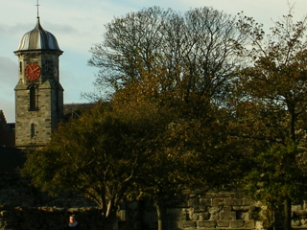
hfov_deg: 8.6
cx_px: 139
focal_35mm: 230
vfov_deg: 6.4
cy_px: 19
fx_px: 2040
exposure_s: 1/300
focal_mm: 17.4
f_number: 4.9
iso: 50
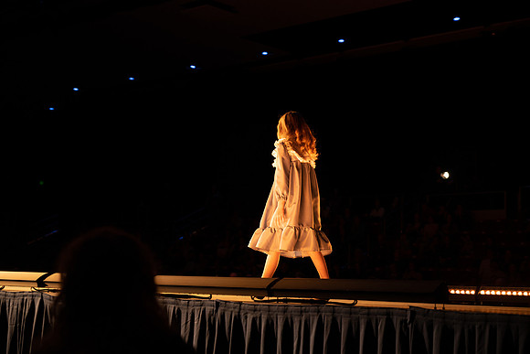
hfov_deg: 32.9
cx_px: 265
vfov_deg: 22.3
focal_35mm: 61
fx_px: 898
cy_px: 177
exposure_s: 1/200
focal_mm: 61
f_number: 4
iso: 1000
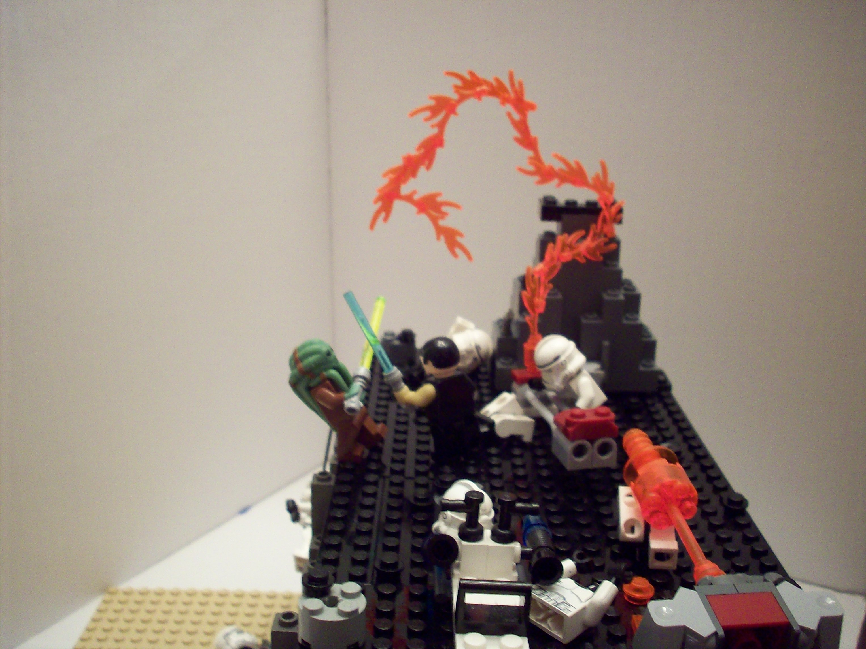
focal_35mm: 37
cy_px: 324
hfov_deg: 50.1
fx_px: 926
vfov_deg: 38.7
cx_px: 433
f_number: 2.8
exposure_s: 1/9.83
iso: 160
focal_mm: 6.2
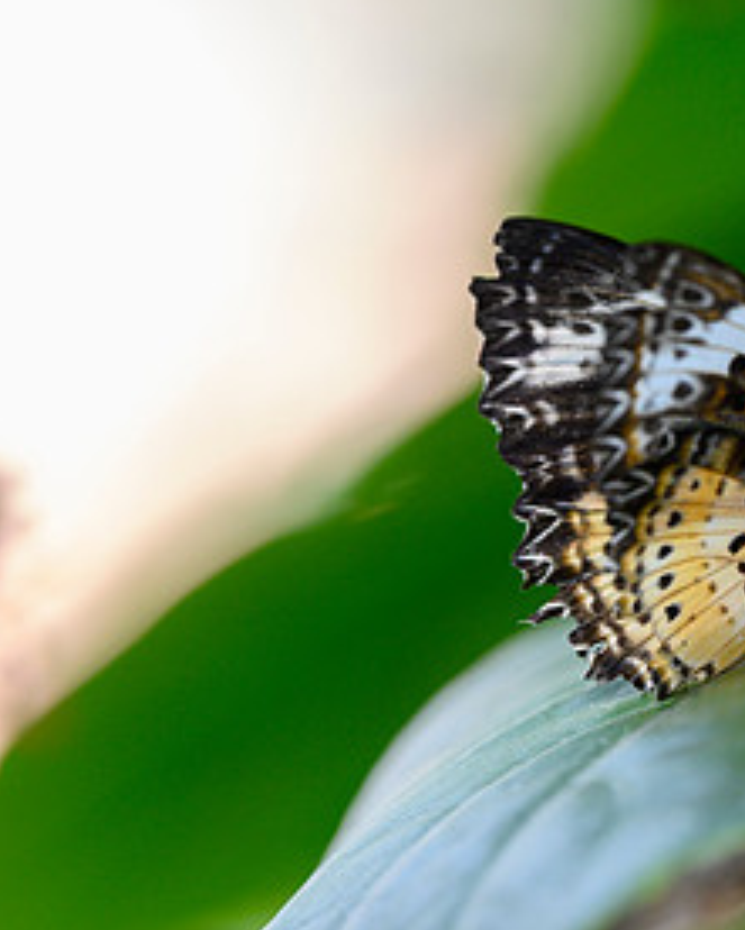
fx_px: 10853
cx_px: 974
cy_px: 502
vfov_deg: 4.9
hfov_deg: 3.9
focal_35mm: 394
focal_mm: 200
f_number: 5
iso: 1000
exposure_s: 1/250
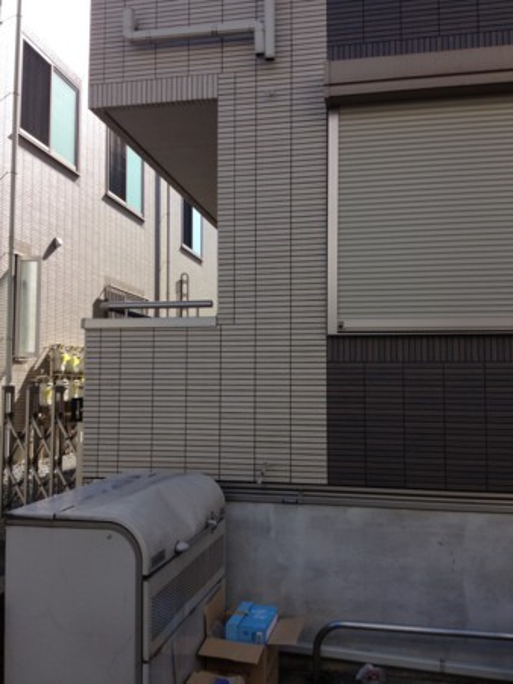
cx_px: 256
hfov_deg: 40.7
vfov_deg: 52.6
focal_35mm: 35
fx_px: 691
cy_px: 342
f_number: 2.4
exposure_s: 1/581
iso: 64
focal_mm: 4.28
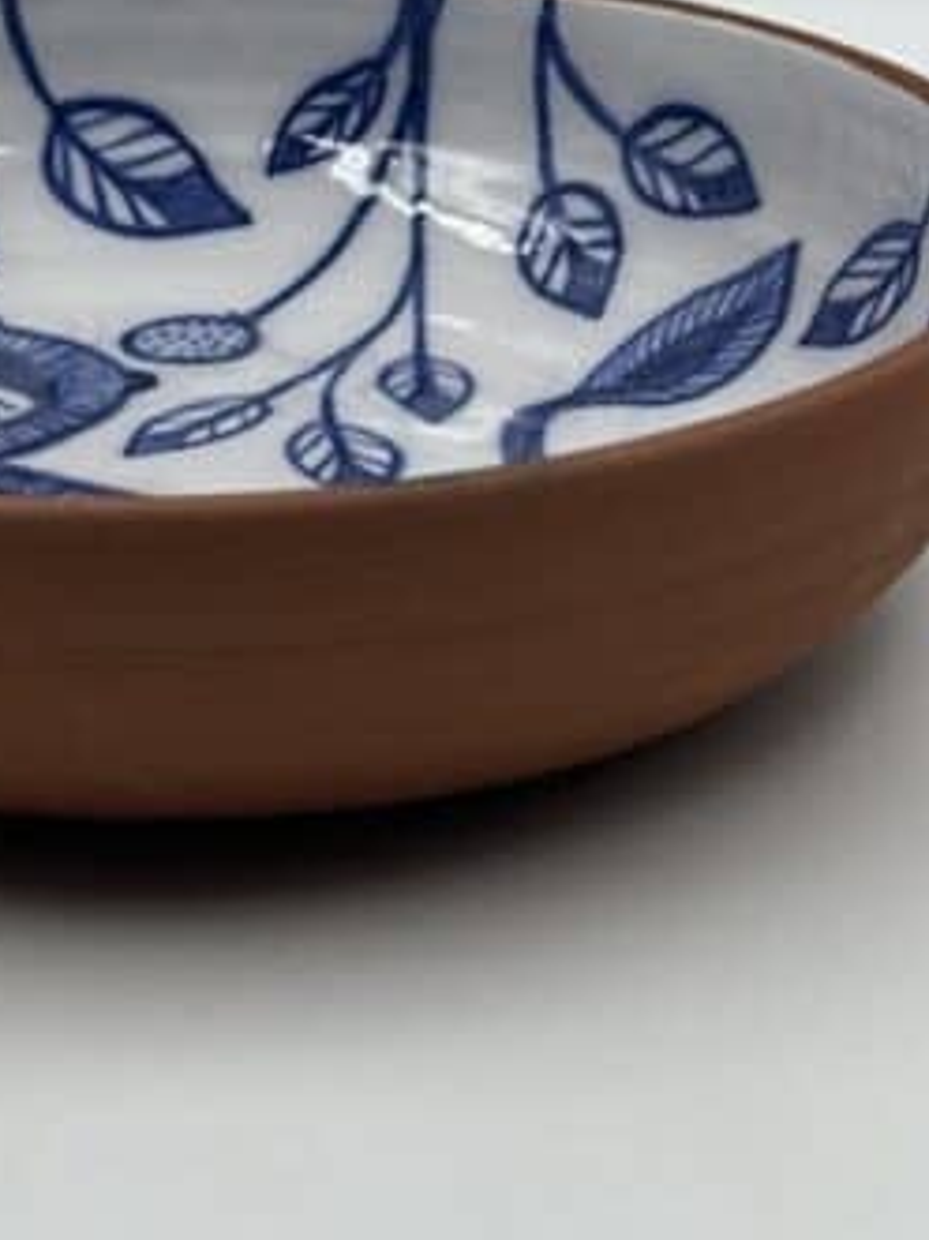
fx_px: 4154
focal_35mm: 116
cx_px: 139
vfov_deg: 16.9
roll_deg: -0.3
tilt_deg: -20.6
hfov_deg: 12.7
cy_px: 285
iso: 64
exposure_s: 1/480
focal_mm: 6.86
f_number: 1.78
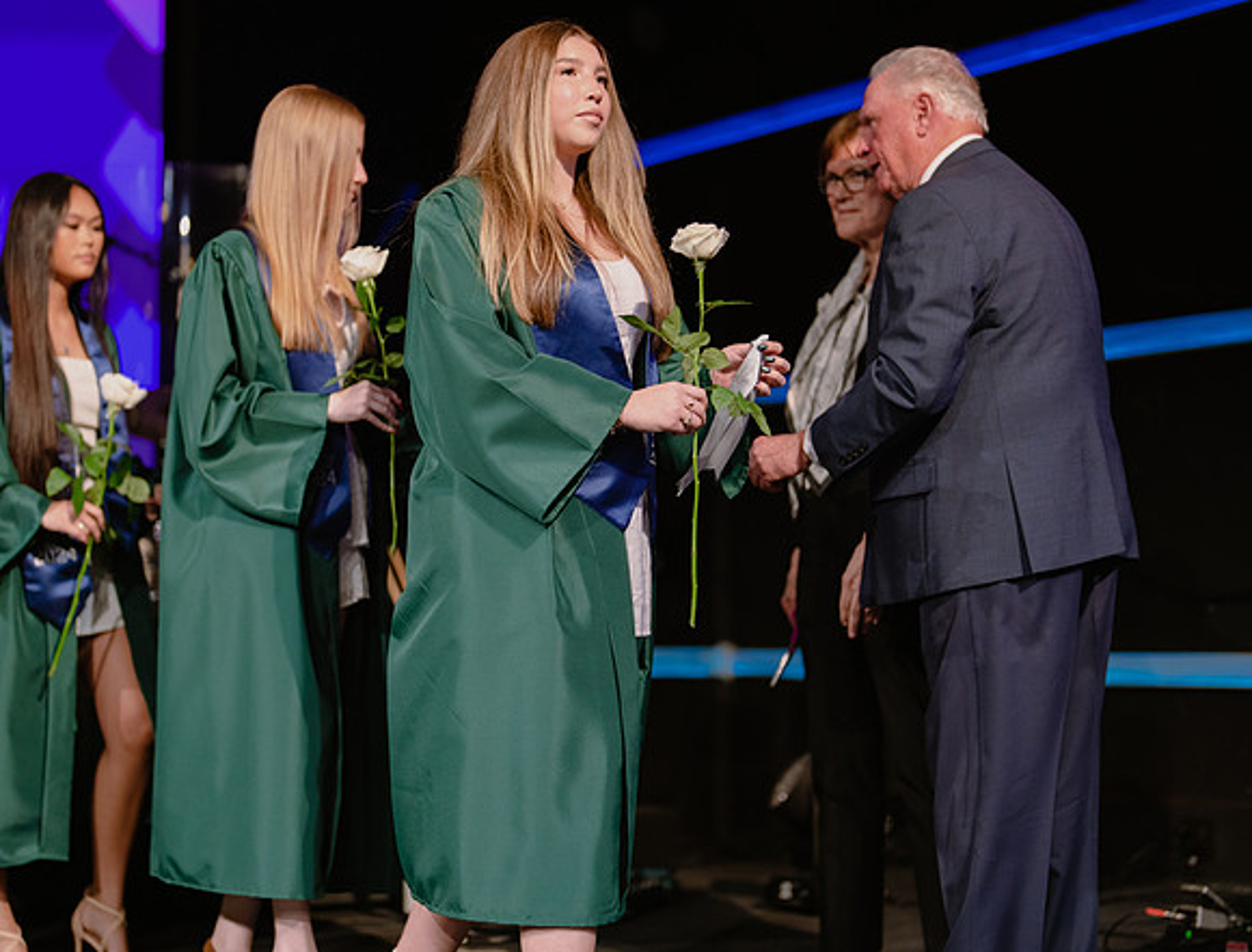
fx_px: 2313
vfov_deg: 23.3
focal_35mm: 64
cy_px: 461
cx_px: 612
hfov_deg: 30.3
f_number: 1.2
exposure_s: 1/320
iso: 640
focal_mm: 50
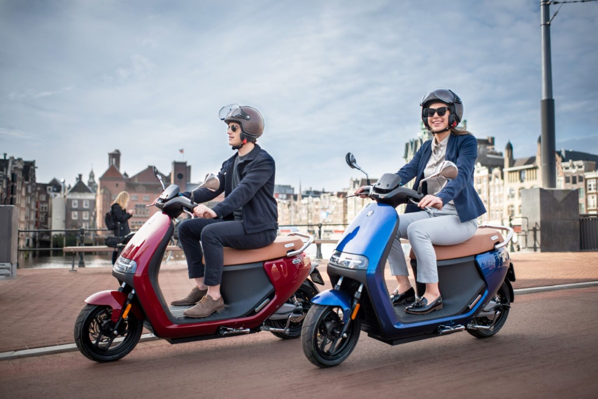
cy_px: 200
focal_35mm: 35
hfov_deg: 54.4
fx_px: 582
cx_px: 299
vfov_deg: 37.9
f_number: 2
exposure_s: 1/2500
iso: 100
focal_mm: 35
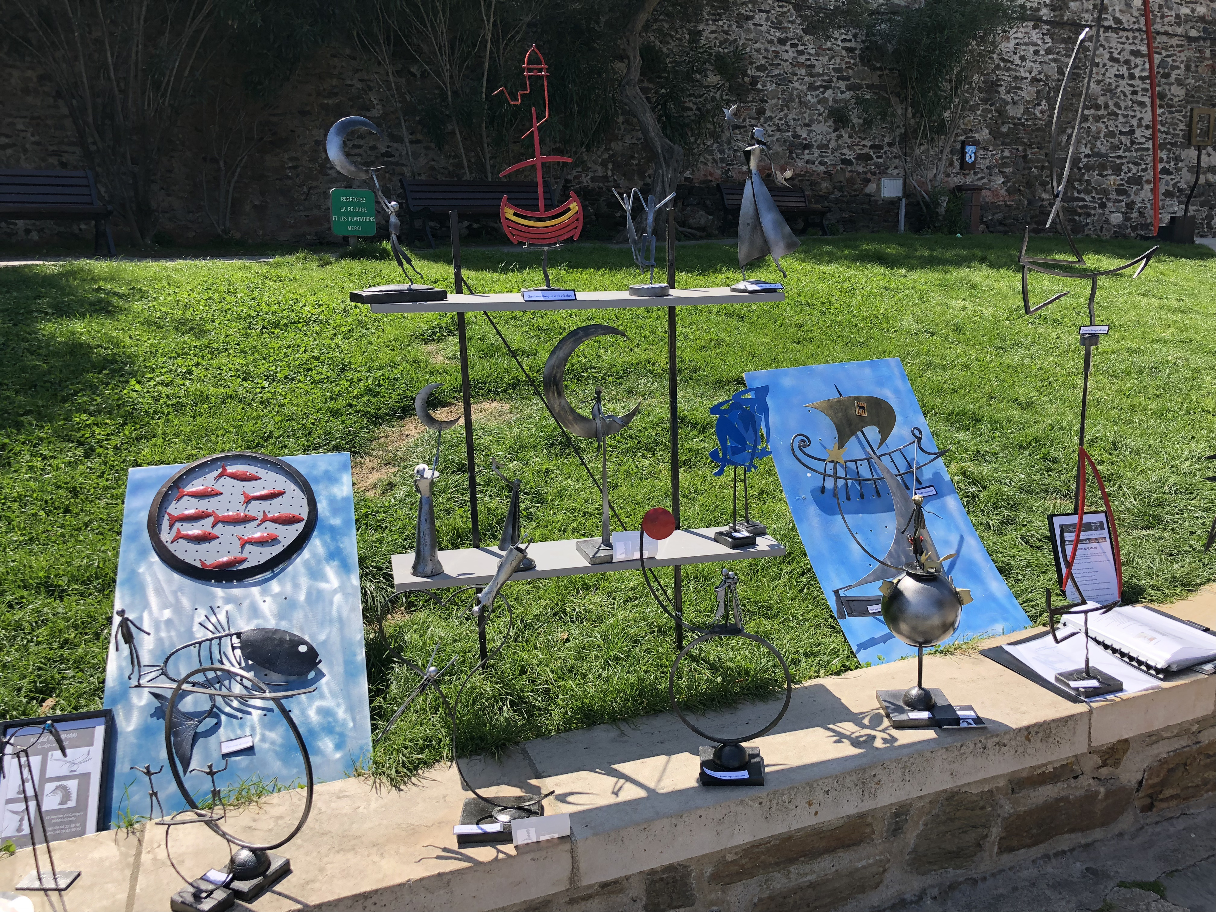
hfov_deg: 63.4
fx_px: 984
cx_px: 608
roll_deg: +2.3
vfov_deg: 49.7
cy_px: 456
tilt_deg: -11.2
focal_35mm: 28
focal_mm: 4
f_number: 1.8
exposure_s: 1/1143
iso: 20
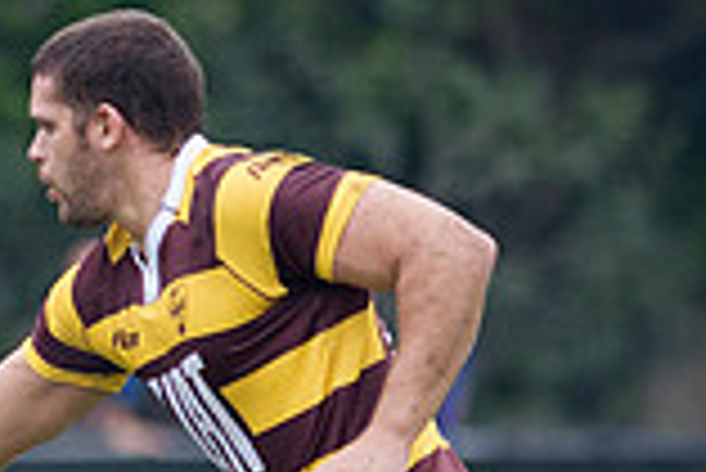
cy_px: 654
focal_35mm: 1105
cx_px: -594
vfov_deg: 1.2
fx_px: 21690
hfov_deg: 1.9
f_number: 2.8
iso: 1100
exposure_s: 1/2500
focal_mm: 300
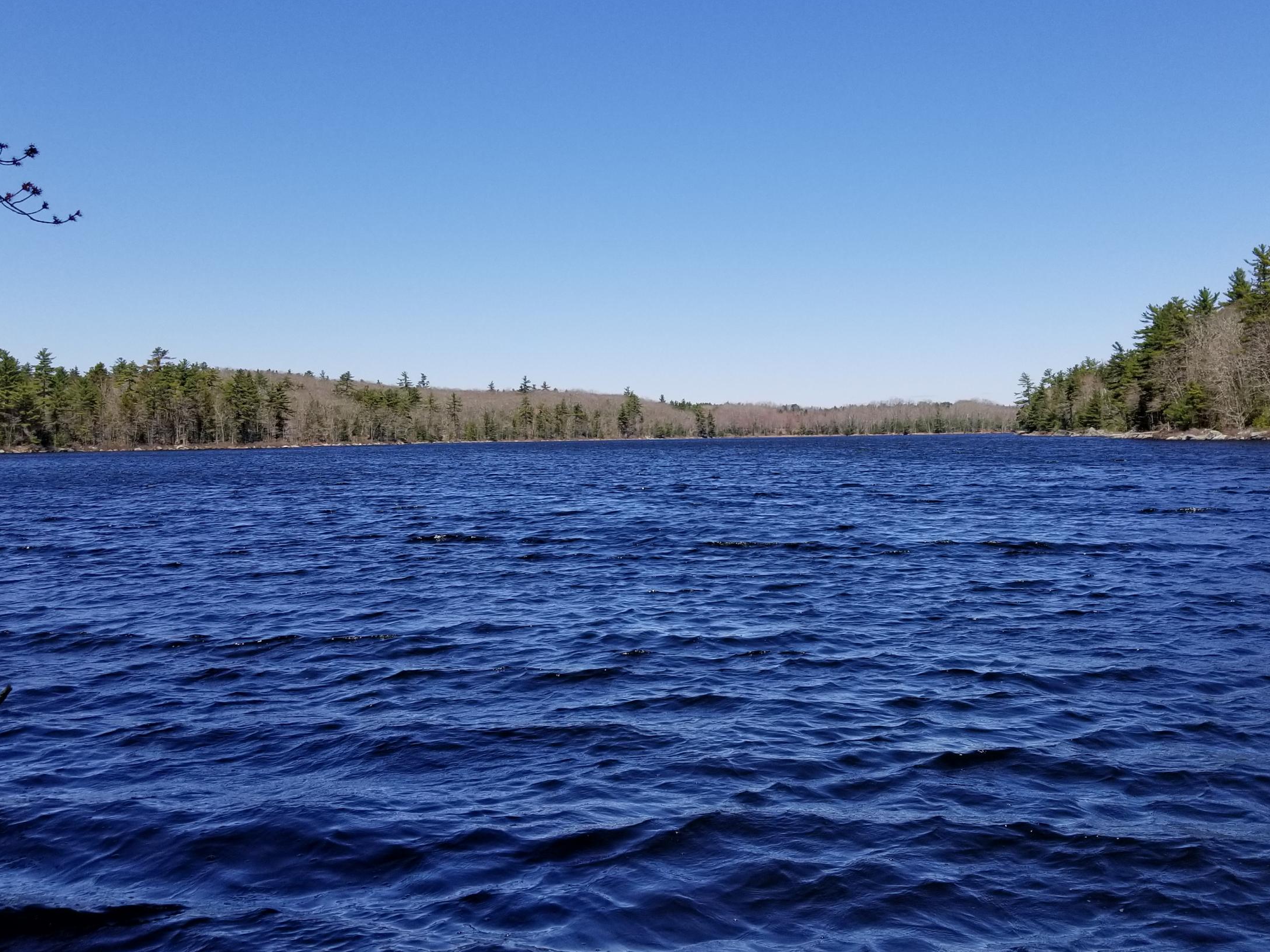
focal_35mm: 36
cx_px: 719
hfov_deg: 51.2
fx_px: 1321
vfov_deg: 39.6
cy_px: 459
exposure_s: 1/2480
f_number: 1.7
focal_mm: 4.25
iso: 50
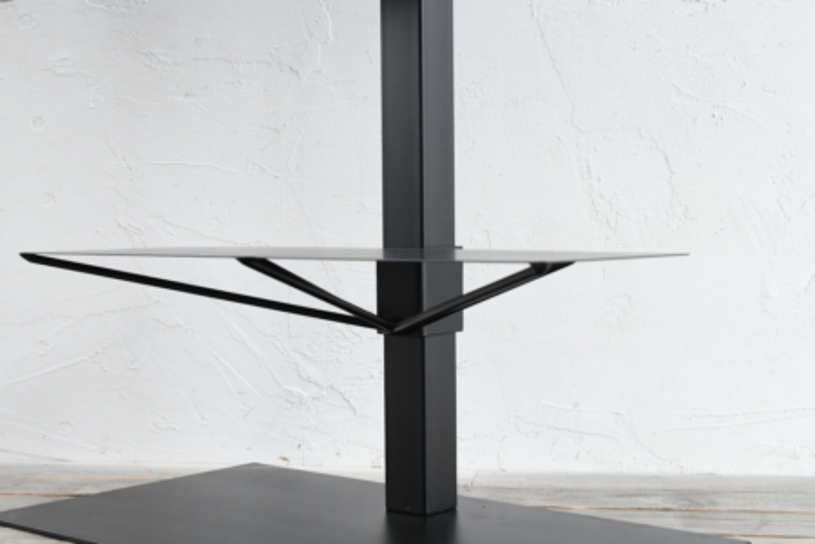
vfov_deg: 22.6
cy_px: 272
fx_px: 1358
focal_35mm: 60
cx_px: 408
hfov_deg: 33.4
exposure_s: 1/125
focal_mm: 40
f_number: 7.1
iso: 1600
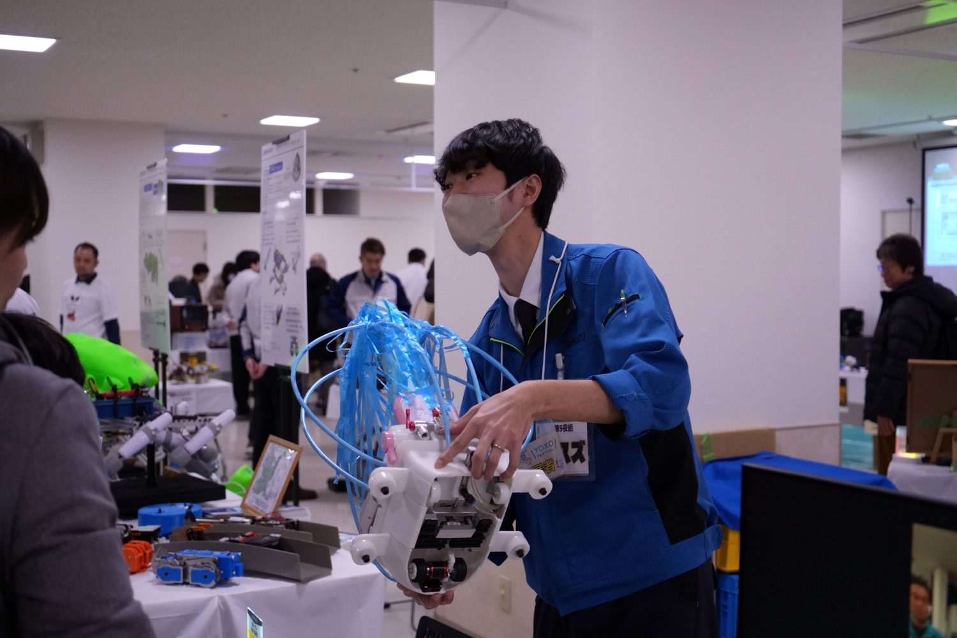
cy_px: 319
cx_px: 478
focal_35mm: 45
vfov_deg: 29.9
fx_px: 1196
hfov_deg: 43.6
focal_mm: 45
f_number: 4.5
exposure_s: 1/640
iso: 8000
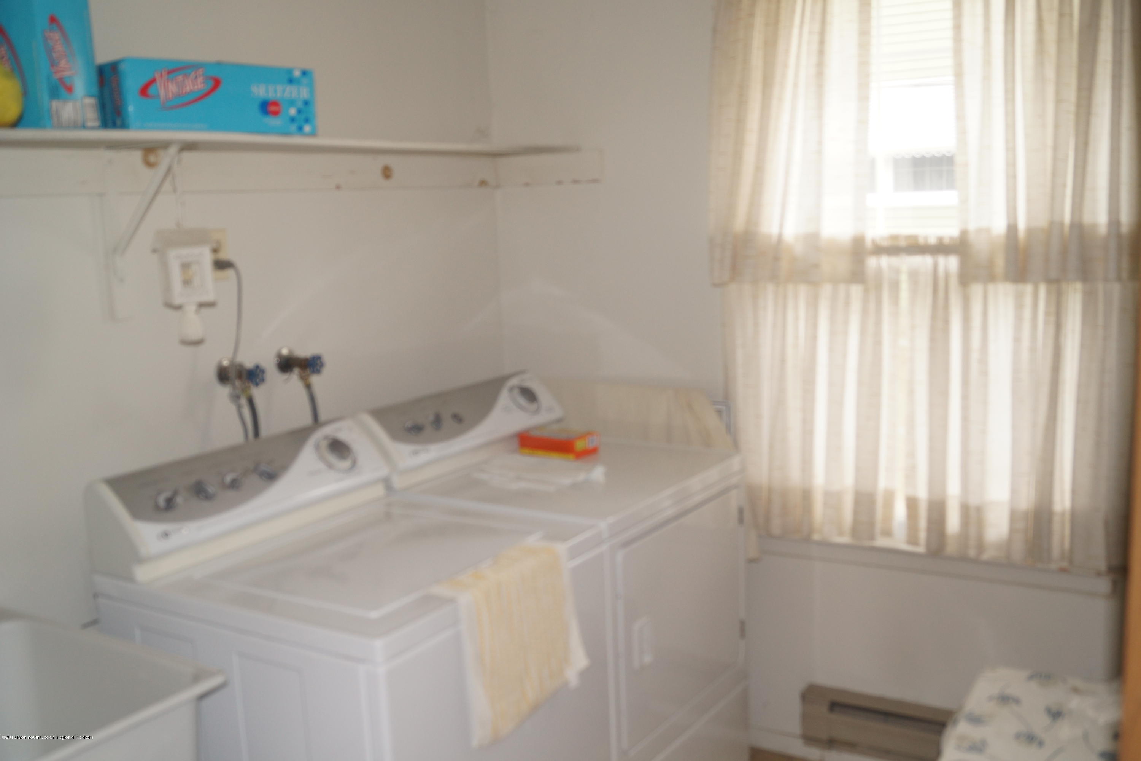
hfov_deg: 57.2
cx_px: 570
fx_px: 1046
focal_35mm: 33
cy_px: 380
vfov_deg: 40.0
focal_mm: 22
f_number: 4
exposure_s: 1/60
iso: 200
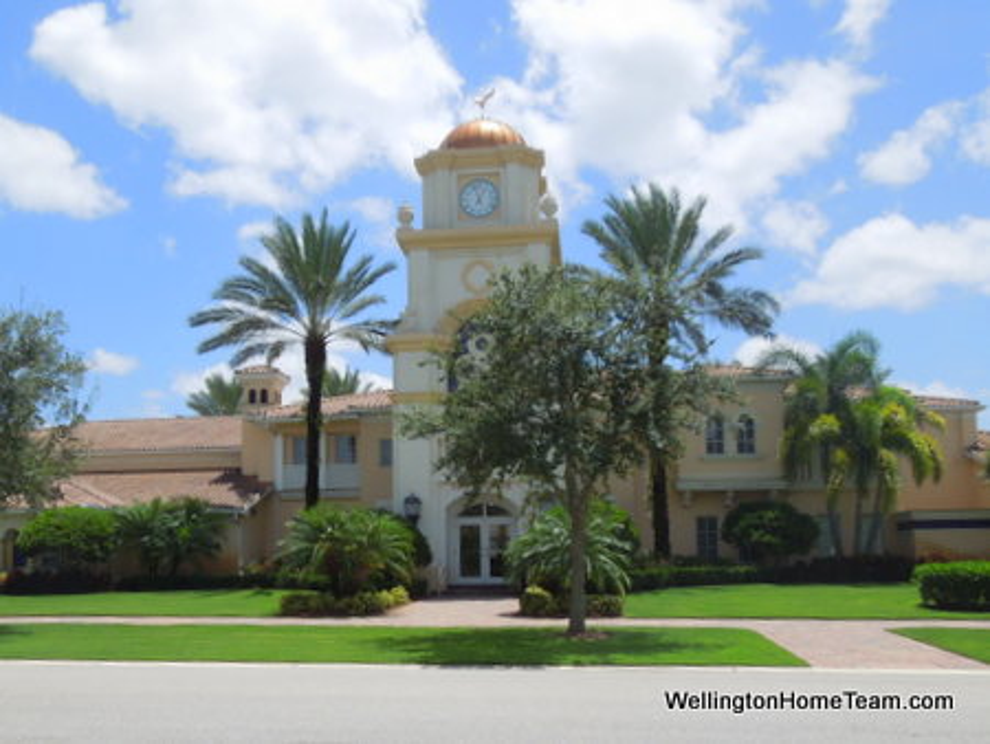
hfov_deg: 69.4
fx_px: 715
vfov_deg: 54.9
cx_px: 495
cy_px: 372
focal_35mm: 25
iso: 100
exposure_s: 1/1600
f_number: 3.3
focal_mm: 4.5
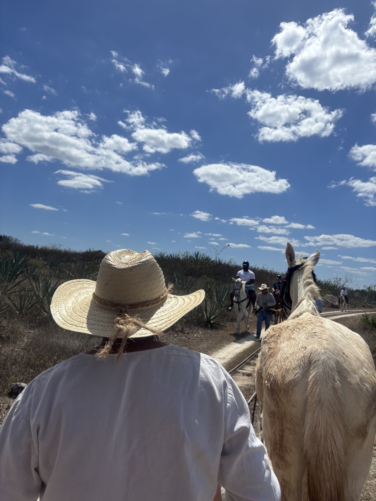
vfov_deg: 67.3
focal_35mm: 26
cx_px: 188
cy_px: 250
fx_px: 377
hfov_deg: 53.1
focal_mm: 5.96
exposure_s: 1/9091
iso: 50
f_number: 1.6
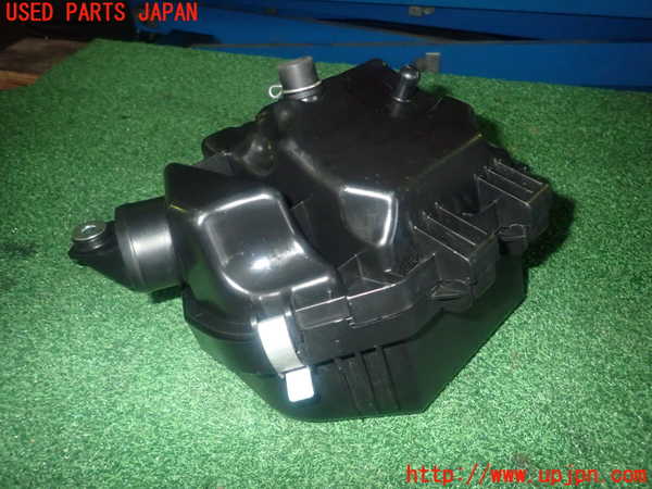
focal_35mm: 25
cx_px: 326
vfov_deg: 54.9
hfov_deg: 69.4
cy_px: 244
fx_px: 471
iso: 800
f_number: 5.6
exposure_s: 1/30
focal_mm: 4.5
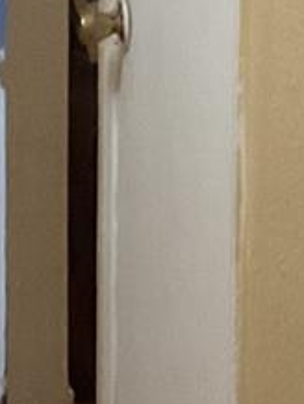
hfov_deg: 7.1
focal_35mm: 204
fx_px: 2384
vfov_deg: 9.7
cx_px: -280
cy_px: 163
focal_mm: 3
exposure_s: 1/30
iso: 250
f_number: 1.8
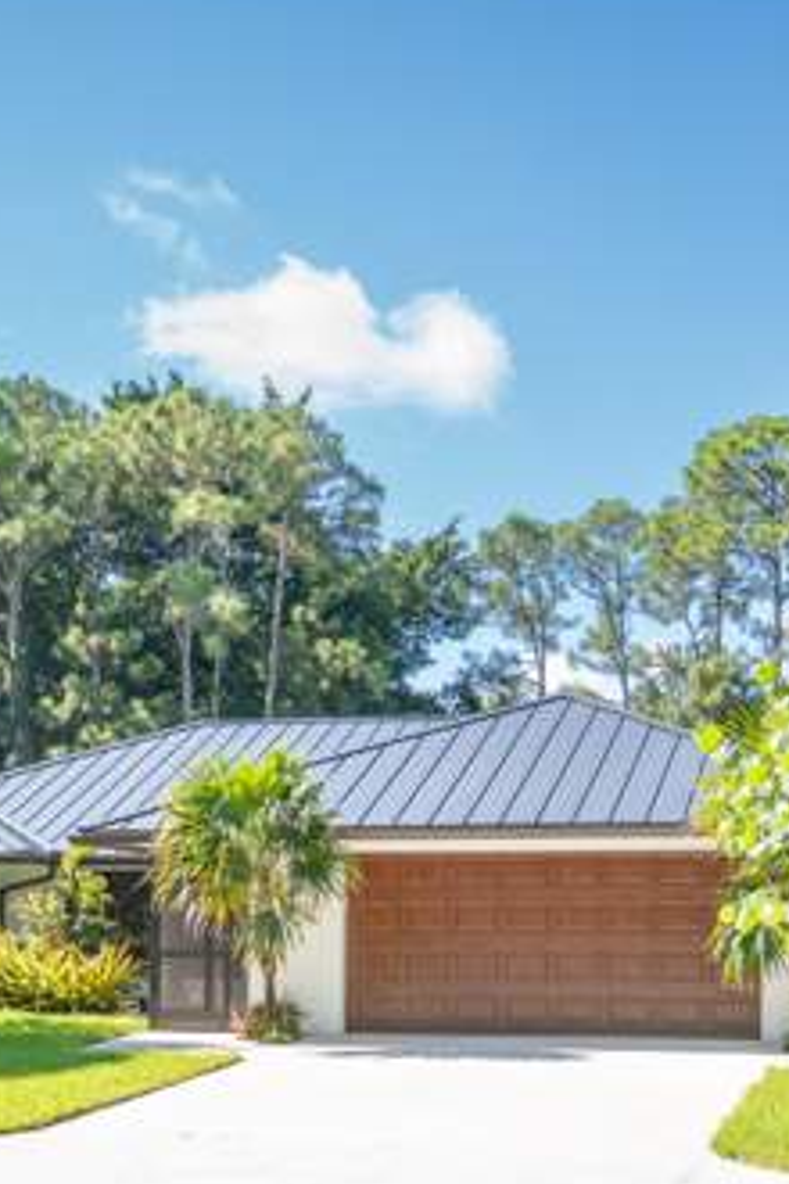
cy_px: 906
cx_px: 287
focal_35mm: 68
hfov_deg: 20.0
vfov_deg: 29.1
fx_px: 2235
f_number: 2.8
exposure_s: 1/500
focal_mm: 18.7
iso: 100
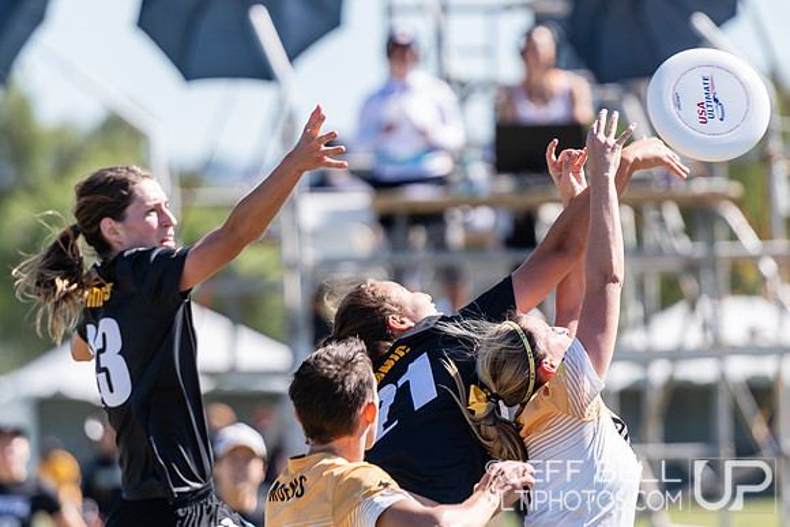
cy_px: 214
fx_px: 9099
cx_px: 490
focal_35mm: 415
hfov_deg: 5.0
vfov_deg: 3.3
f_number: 2.8
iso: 100
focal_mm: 200
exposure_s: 1/1000
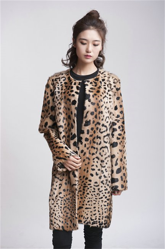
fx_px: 455
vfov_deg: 30.5
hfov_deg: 20.6
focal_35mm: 66
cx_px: 82
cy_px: 124
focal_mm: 66
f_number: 5.6
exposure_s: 1/160
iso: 200
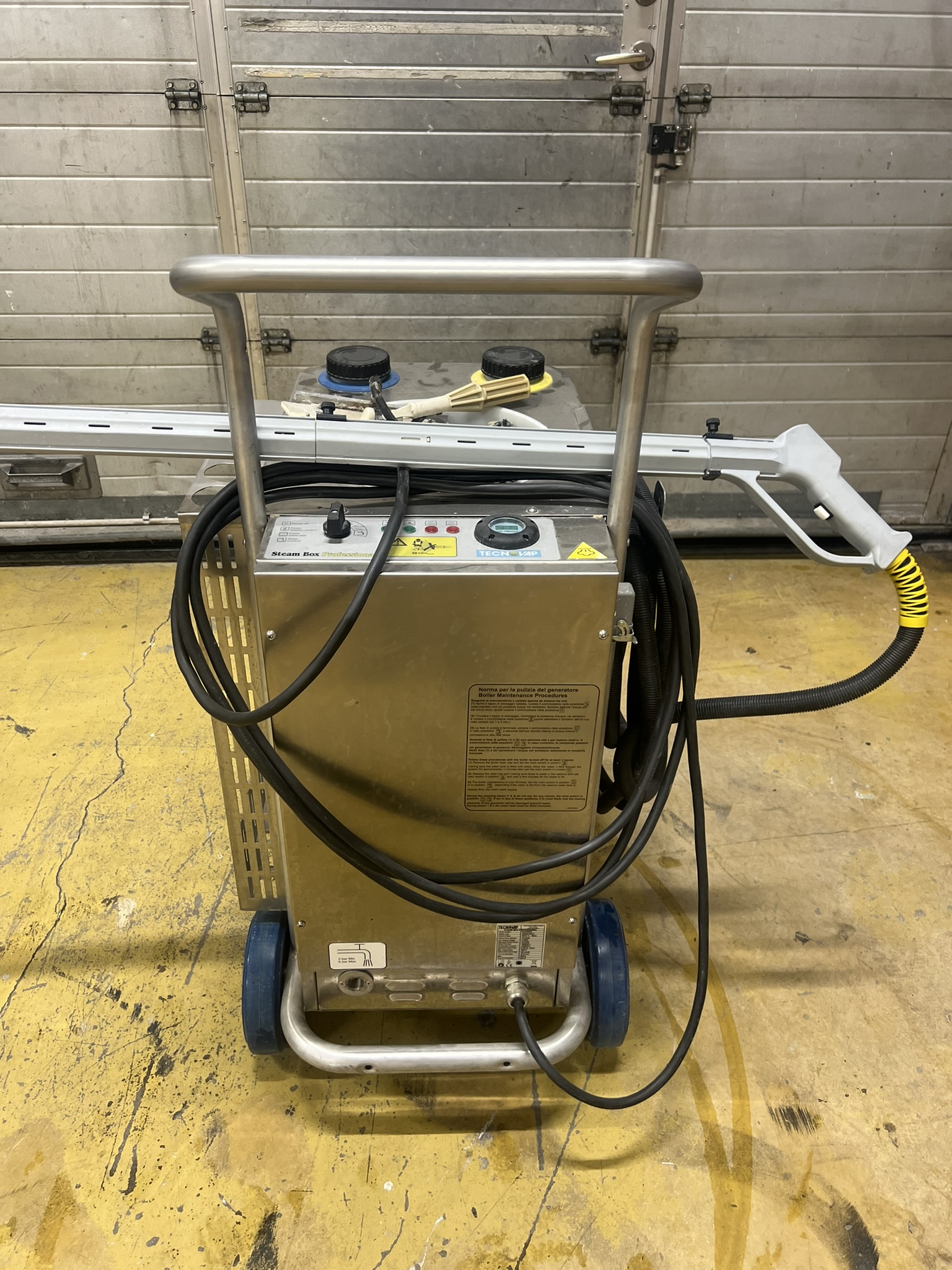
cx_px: 476
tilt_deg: -32.0
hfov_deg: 53.1
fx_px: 953
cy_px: 635
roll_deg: -0.2
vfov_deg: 67.3
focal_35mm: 26
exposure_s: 1/107
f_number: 1.5
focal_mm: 5.7
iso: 125
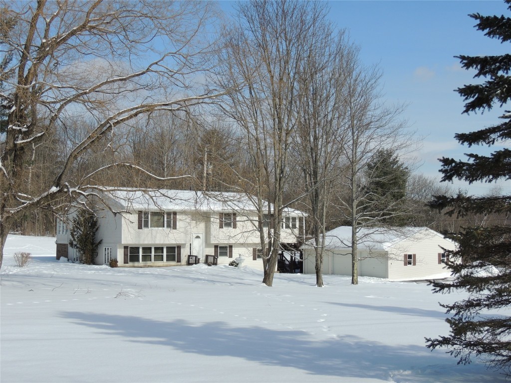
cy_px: 192
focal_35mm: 50
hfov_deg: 38.2
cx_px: 256
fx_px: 738
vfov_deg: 29.1
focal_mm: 8.9
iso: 100
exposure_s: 1/1250
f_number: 4
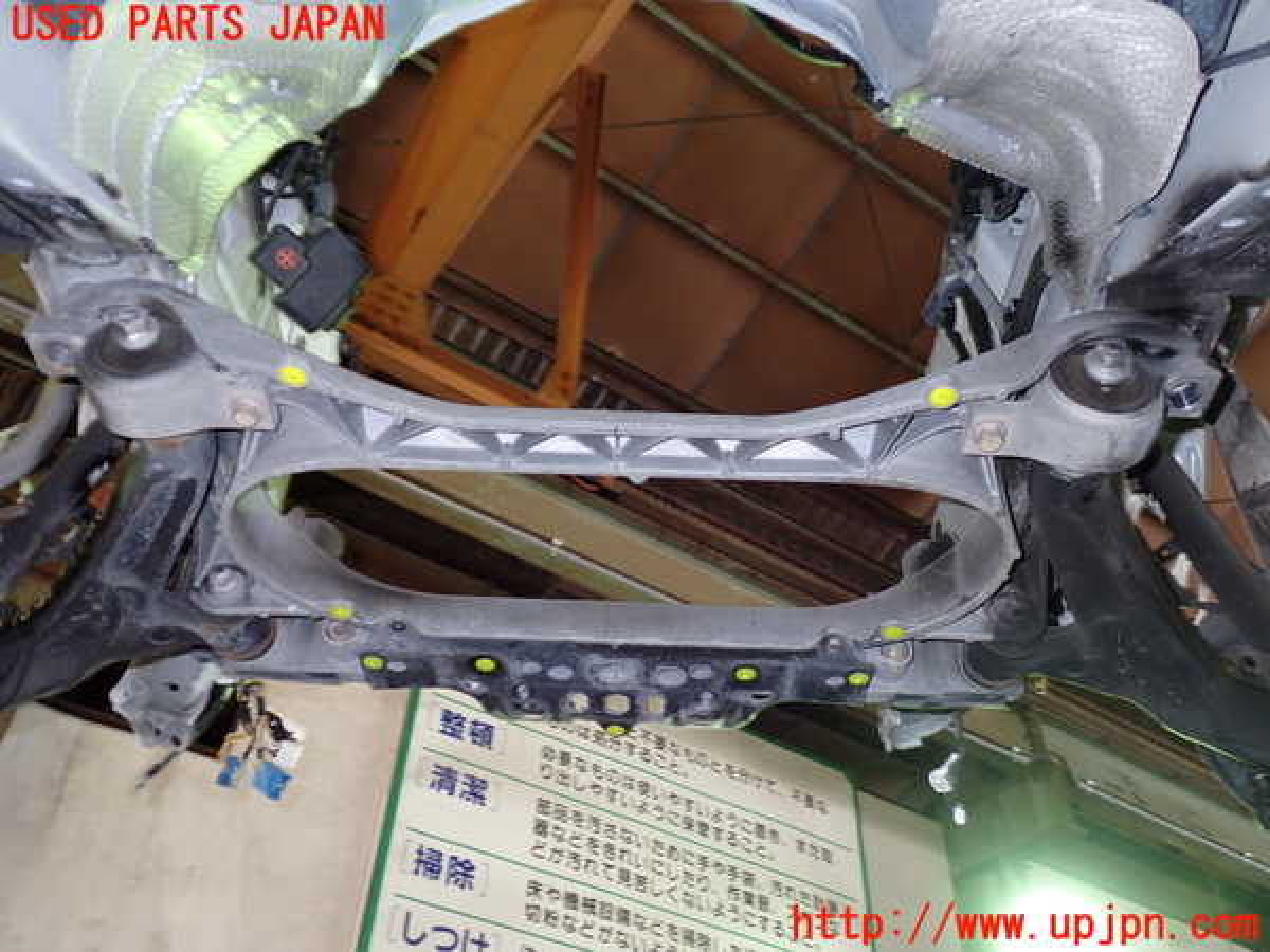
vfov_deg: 46.8
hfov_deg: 60.0
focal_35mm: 30
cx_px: 635
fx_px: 1101
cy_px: 476
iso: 200
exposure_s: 1/30
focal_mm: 5.4
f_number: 2.3
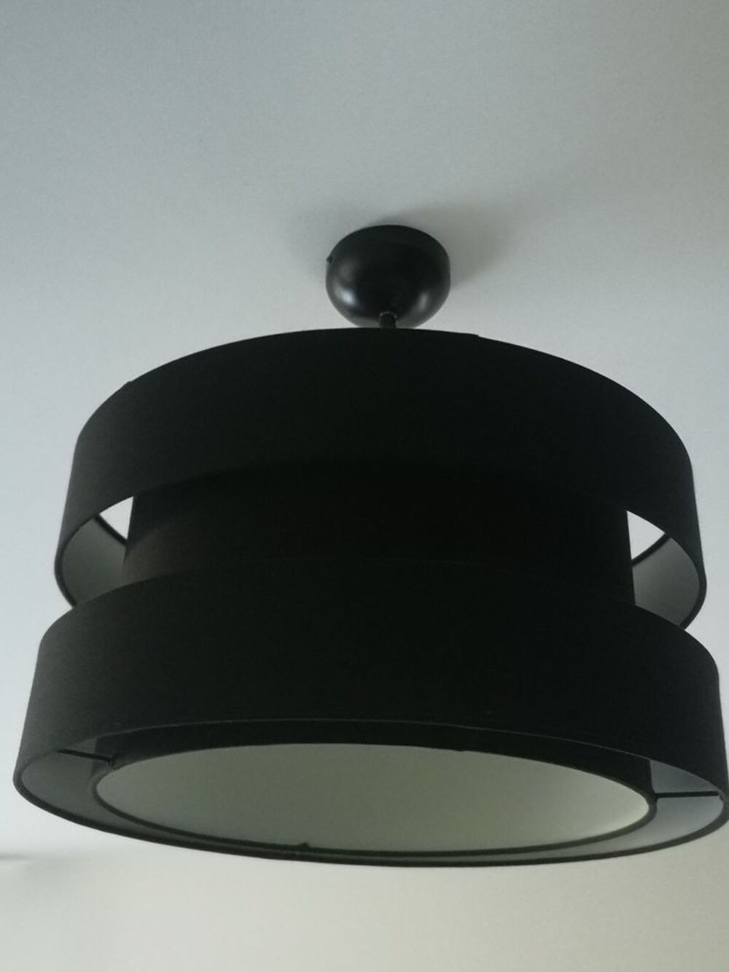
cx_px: 364
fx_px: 1011
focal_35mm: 36
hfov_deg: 39.7
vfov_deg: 51.4
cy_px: 486
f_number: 1.8
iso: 500
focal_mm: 3.95
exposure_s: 1/25
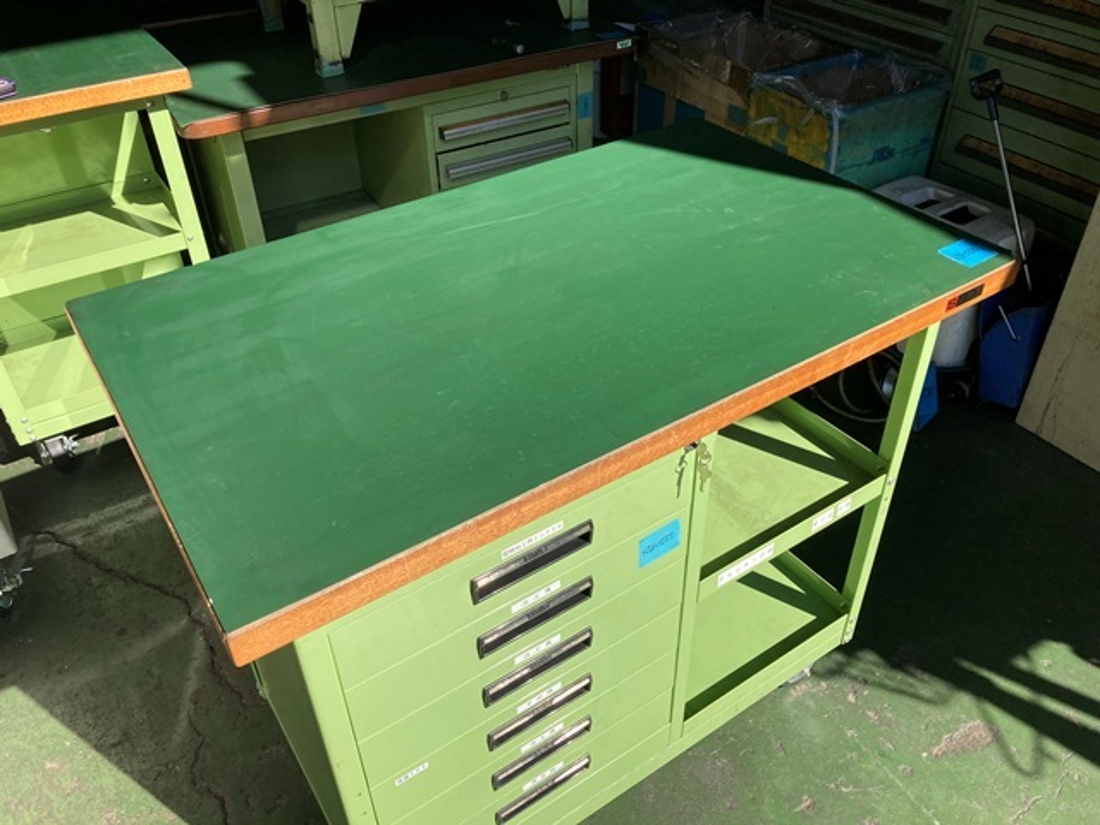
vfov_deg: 49.7
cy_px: 412
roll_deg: +2.0
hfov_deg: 63.4
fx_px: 890
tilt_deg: -38.1
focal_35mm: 28
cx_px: 550
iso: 20
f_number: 1.8
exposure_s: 1/1372
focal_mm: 3.99
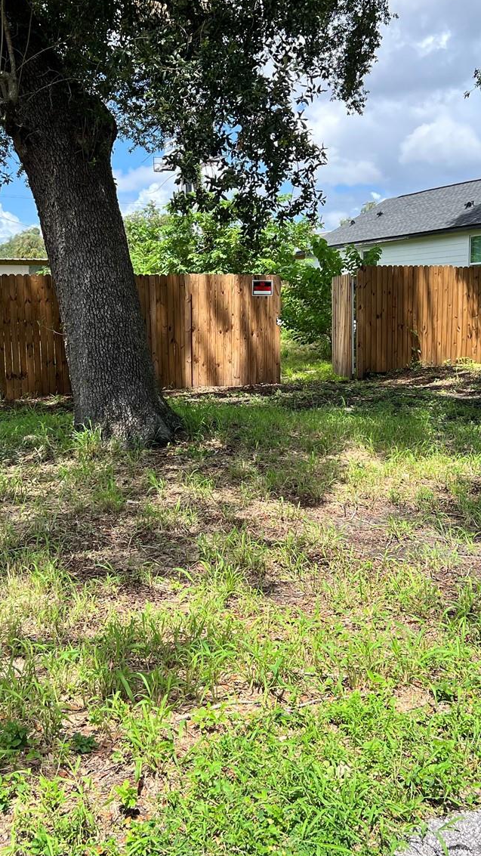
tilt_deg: -7.2
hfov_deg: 29.6
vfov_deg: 50.5
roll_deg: +1.1
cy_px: 410
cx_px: 192
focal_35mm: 40
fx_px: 907
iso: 50
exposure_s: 1/1808
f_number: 1.5
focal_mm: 5.7
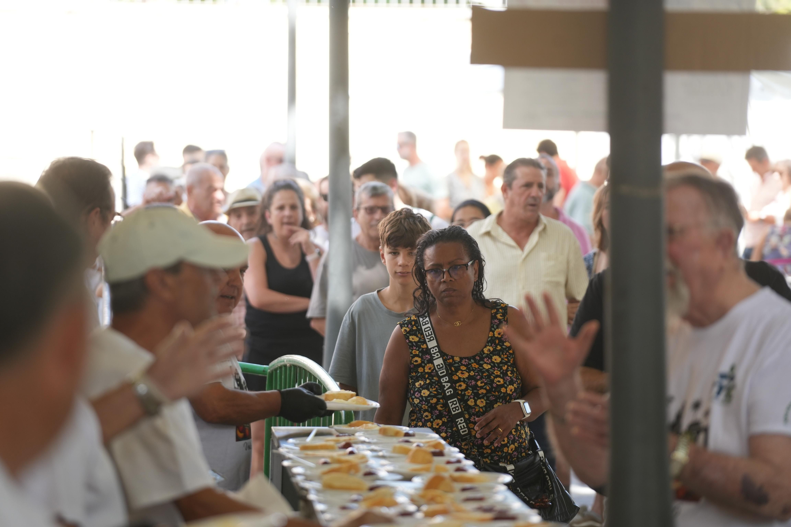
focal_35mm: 166
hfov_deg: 12.4
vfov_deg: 8.3
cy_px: 264
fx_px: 3647
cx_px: 396
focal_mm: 166
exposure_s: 1/200
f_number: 4
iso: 320
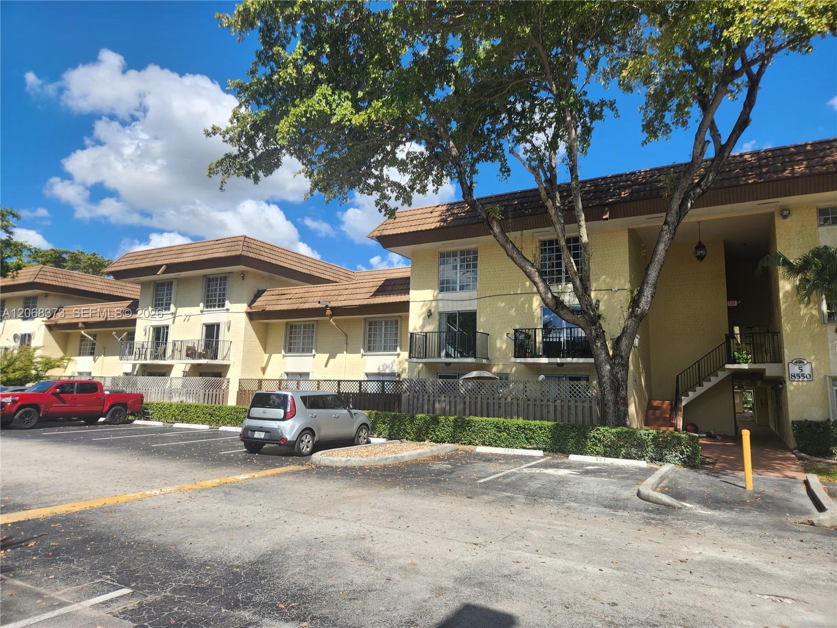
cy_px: 314
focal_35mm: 23
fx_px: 556
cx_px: 418
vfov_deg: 58.9
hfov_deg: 73.9
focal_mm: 5.4
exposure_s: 1/968
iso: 20
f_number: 1.8
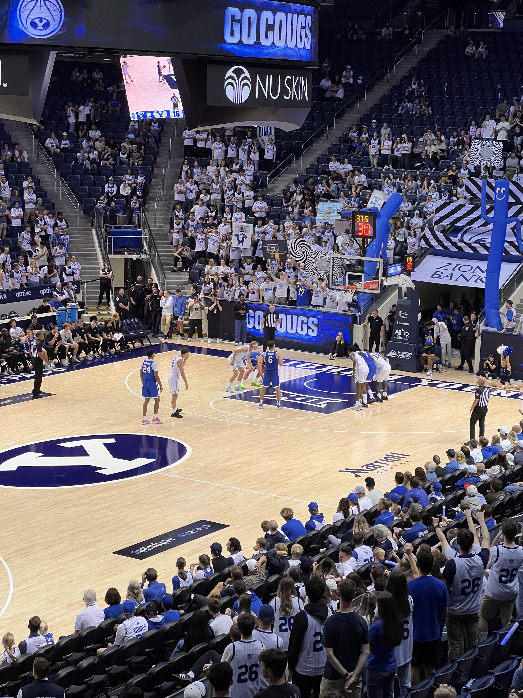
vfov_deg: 25.3
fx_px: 1551
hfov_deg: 19.1
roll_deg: -1.7
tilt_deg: -8.1
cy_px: 349
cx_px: 262
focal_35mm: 77
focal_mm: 9
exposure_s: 1/120
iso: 200
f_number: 2.8
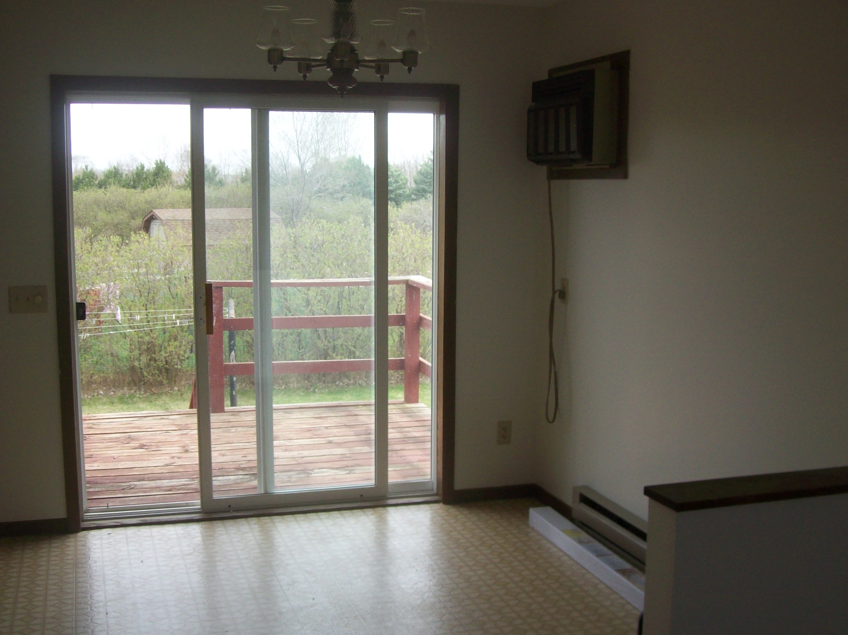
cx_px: 417
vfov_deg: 33.6
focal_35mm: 43
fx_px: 1053
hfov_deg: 43.9
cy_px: 348
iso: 80
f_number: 2.7
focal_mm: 6
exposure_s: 1/235
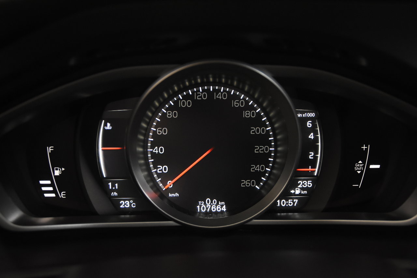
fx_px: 539
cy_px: 139
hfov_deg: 42.3
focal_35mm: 46
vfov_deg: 28.9
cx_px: 208
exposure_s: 1/50
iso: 2500
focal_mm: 31
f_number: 3.3
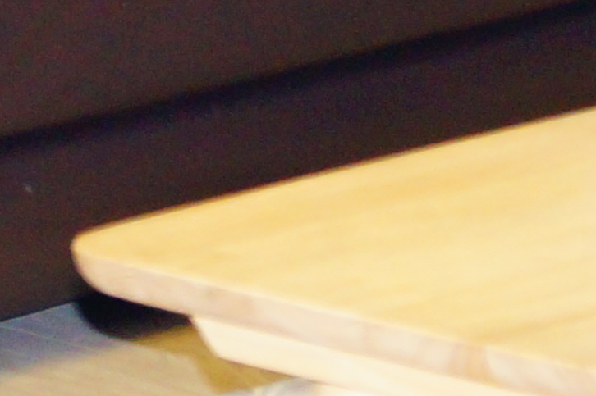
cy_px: -826
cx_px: -325
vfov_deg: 3.0
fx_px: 7550
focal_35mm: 456
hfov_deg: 4.5
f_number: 5.6
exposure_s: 1/80
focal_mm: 45
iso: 1000
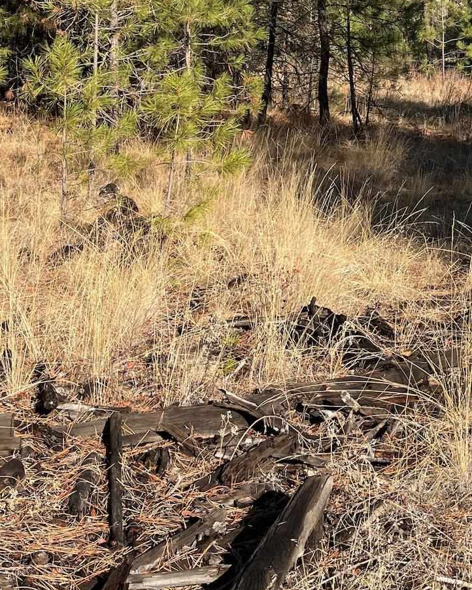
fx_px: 1048
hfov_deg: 24.7
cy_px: -22
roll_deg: +3.4
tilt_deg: +4.1
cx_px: 413
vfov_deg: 29.1
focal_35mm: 60
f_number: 1.6
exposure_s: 1/1802
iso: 50
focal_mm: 5.1
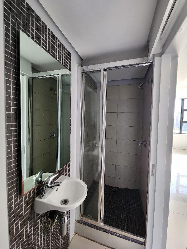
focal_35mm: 13
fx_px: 94
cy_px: 124
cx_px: 94
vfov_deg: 106.2
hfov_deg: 89.9
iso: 200
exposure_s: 1/50
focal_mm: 2.2
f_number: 2.2
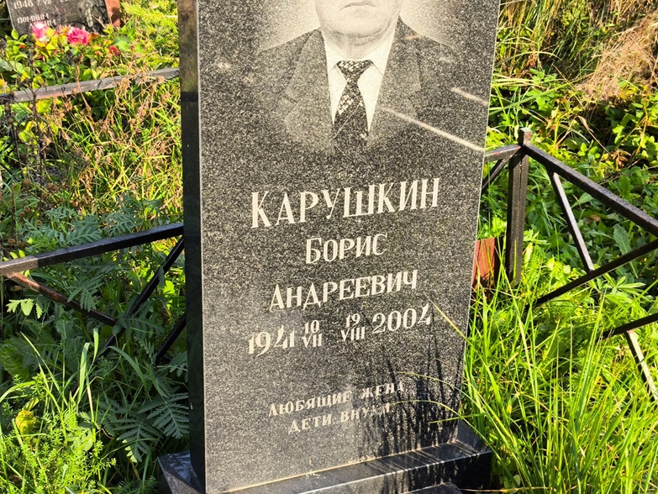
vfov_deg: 28.6
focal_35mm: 51
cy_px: 243
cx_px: 335
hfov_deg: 37.5
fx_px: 970
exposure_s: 1/268
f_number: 1.7
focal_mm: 4.71
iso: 50
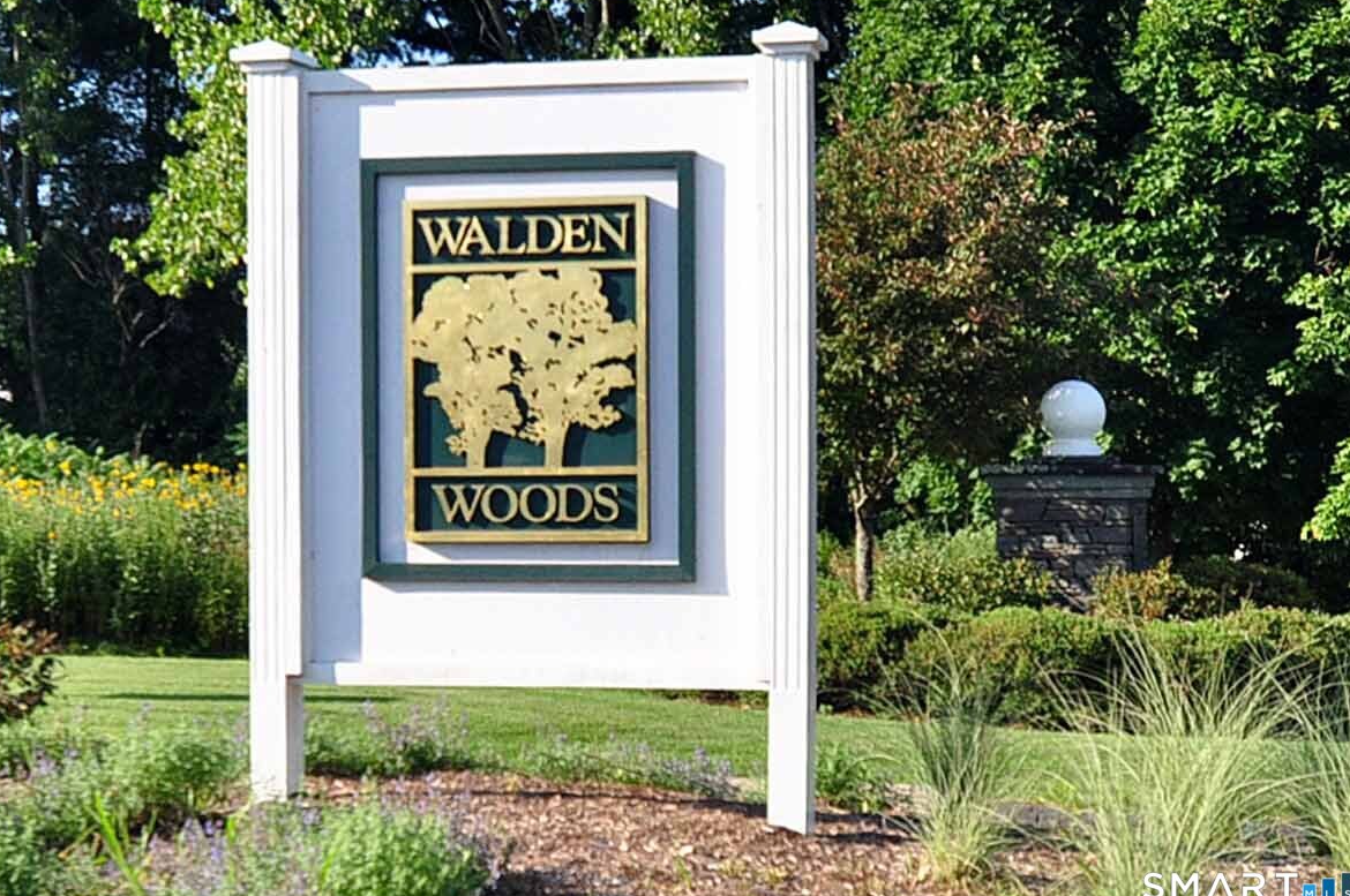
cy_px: 427
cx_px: 629
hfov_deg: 48.5
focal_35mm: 40
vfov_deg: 33.3
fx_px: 1498
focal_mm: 24
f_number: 6.3
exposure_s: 1/800
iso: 500
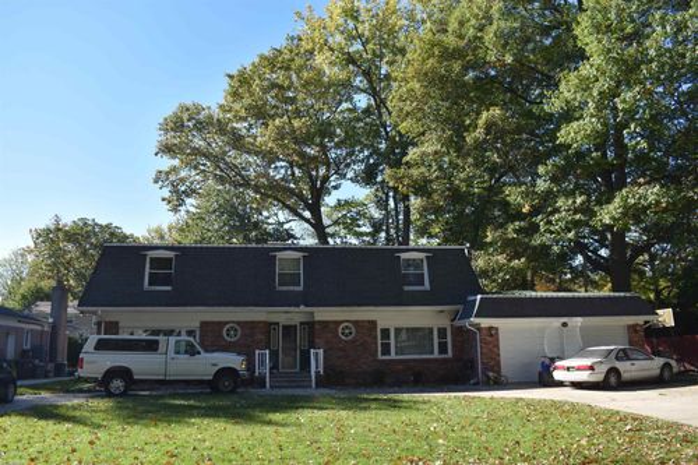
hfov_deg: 61.9
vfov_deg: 43.6
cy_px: 232
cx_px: 349
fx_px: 581
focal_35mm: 30
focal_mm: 20
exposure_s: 1/200
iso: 100
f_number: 7.1
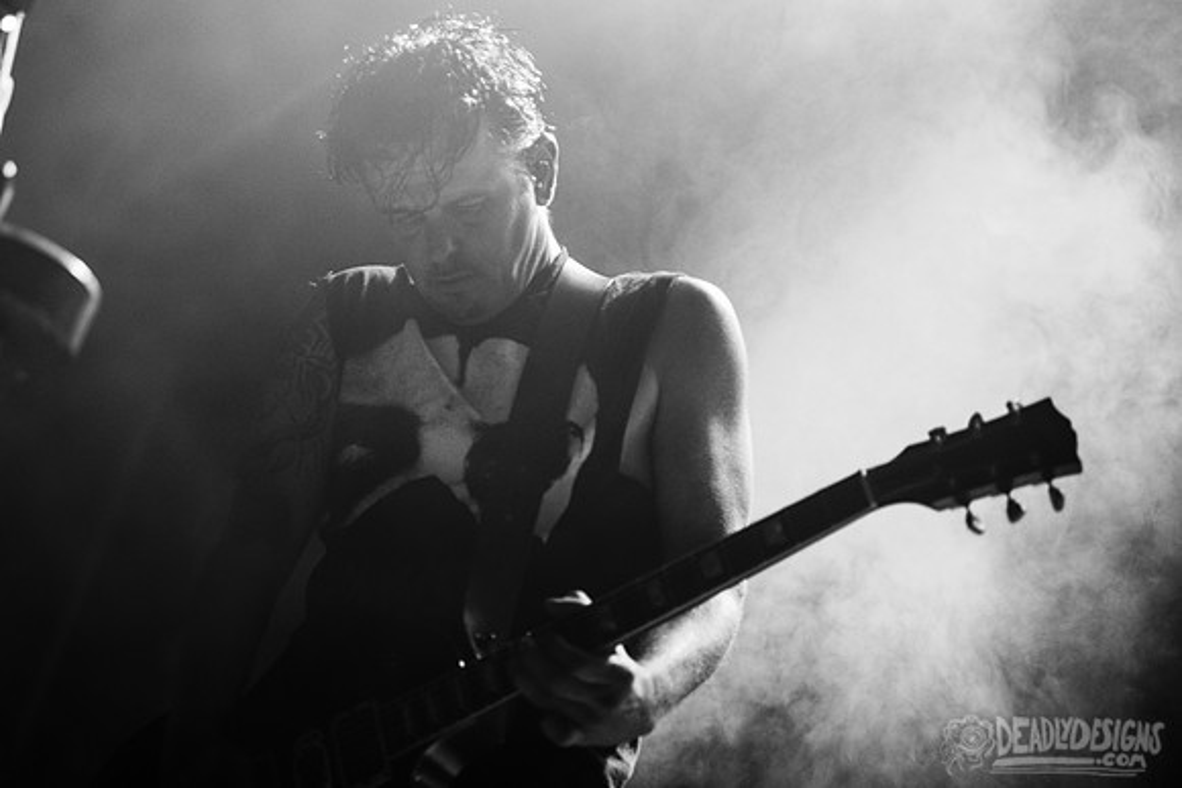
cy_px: 377
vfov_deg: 16.4
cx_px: 565
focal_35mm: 83
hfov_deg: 24.3
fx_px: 2741
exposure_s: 1/80
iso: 3200
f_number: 3.2
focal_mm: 80
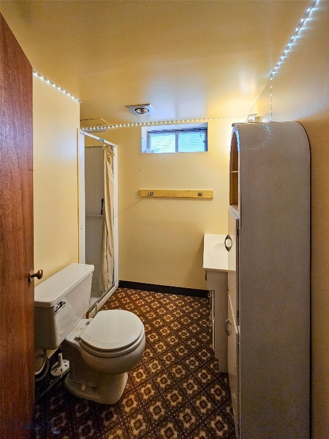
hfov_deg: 89.9
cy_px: 220
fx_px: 165
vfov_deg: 106.2
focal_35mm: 13
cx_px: 164
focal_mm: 2.2
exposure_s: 1/50
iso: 250
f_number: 2.2
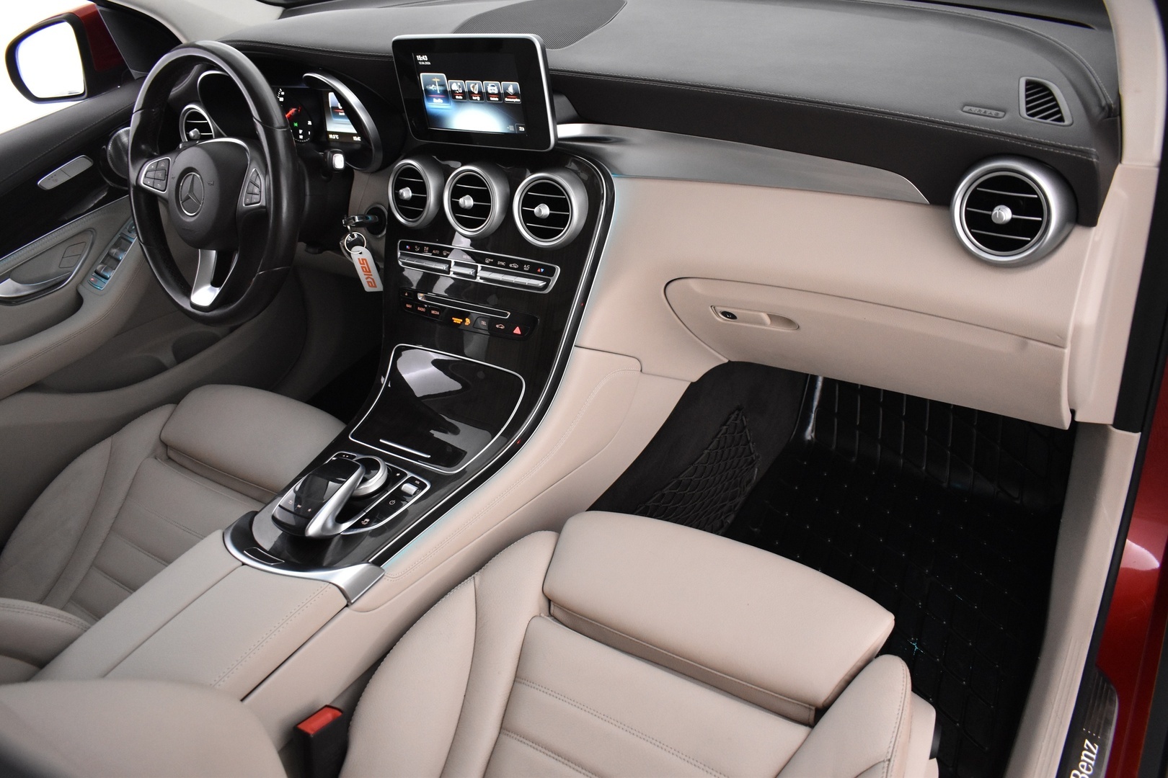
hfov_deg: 67.4
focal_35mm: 27
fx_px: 876
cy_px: 389
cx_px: 584
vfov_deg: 47.9
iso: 2500
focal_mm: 18
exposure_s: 1/30
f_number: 3.5
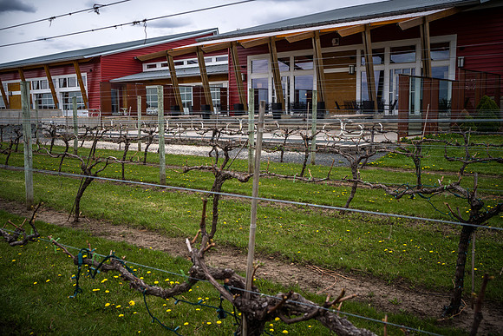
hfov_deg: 53.5
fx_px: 499
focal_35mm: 36
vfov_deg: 37.2
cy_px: 168
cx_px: 252
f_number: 8
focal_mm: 35
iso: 125
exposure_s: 1/250
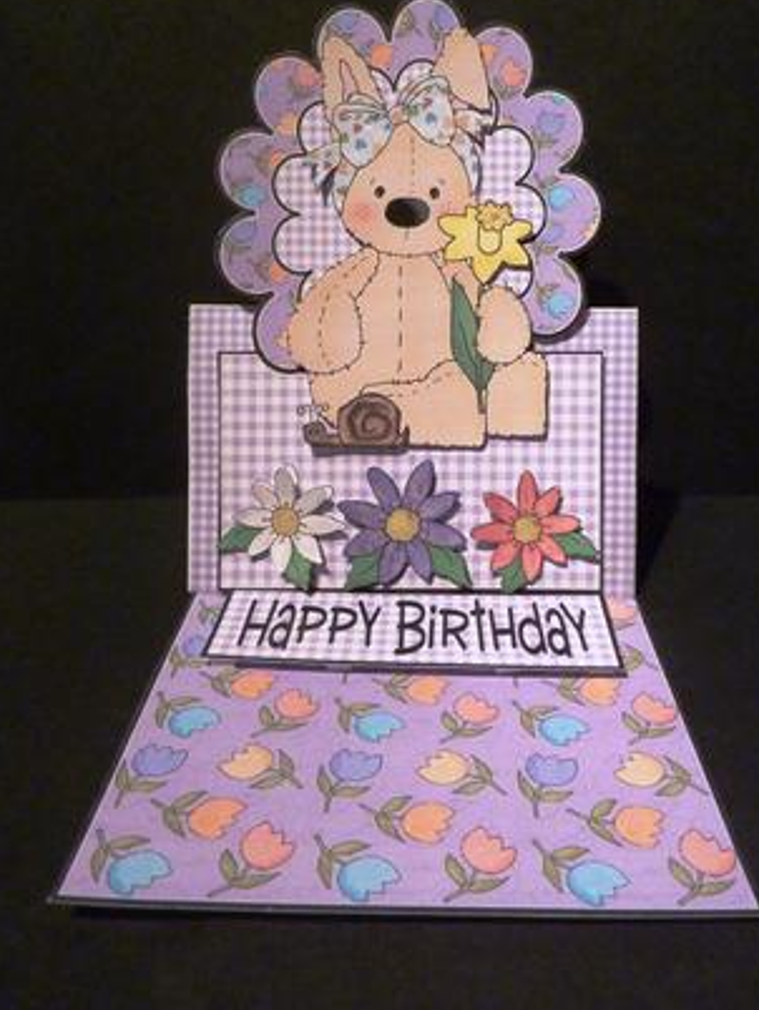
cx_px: 415
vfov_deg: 63.2
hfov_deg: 49.7
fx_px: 818
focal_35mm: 28
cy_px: 450
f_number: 3.3
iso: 400
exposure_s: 1/30
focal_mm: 4.1
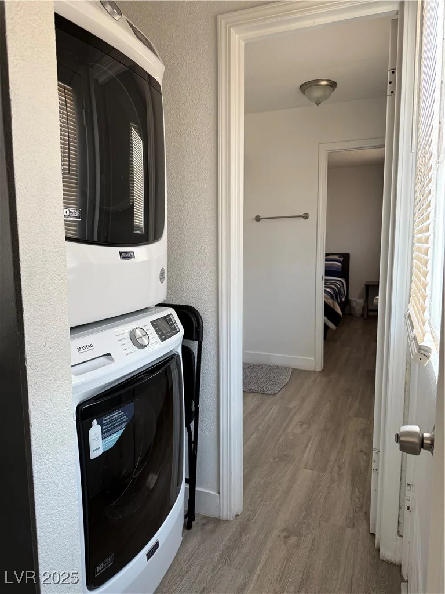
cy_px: 297
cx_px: 222
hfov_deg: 56.8
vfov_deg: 71.6
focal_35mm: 24
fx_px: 411
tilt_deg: -6.1
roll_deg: +0.2
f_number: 1.78
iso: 100
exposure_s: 1/120
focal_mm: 6.76
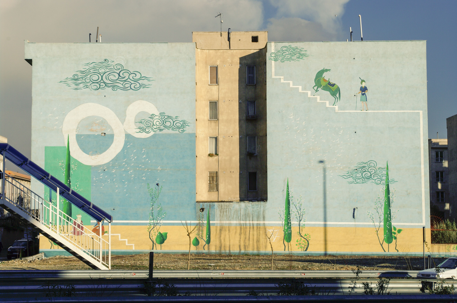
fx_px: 913
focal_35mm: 72
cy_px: 152
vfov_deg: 18.9
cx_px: 228
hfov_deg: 28.1
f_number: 11
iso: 200
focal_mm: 47.5
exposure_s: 1/500
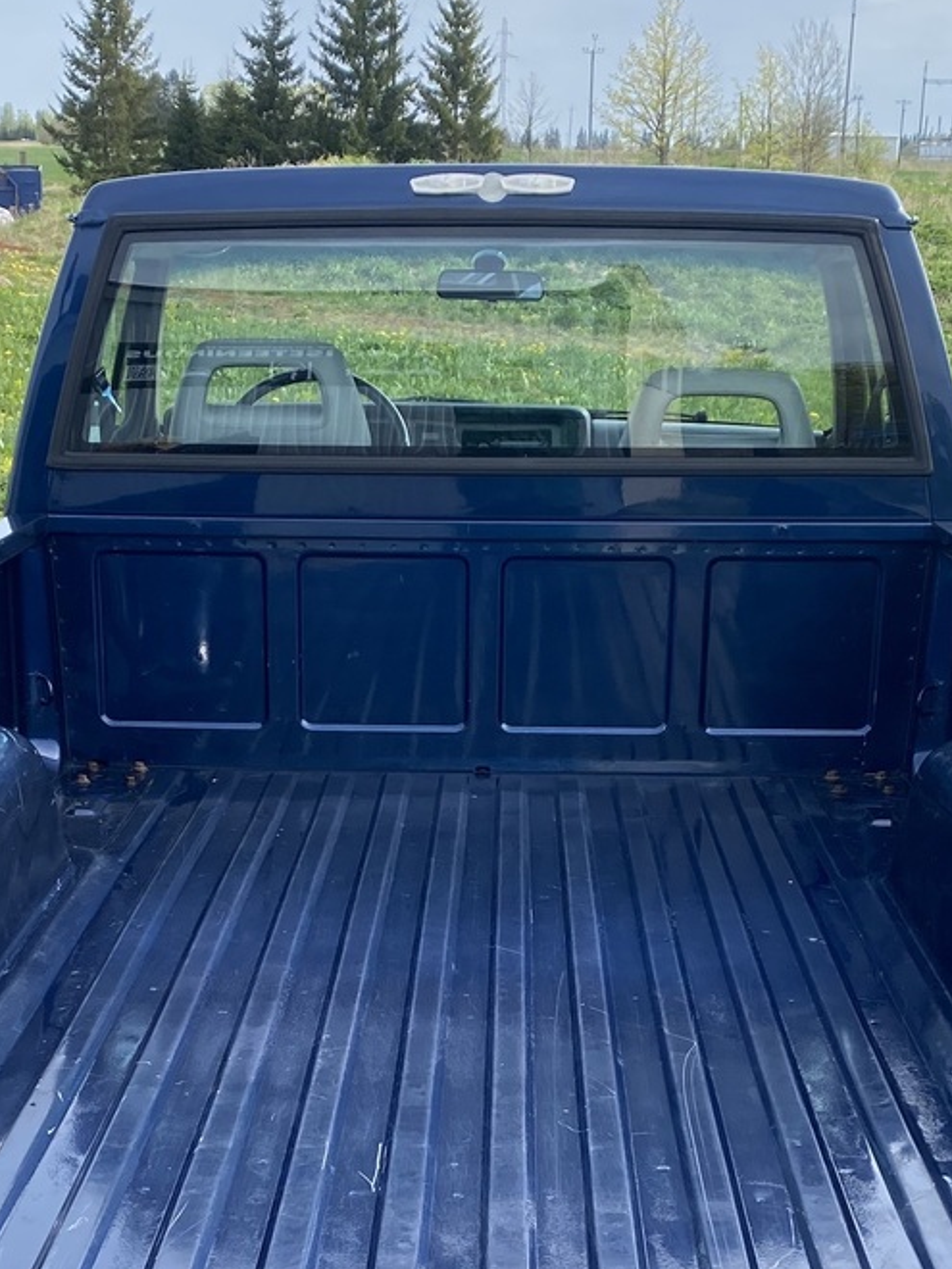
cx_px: 431
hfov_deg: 23.3
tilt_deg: -19.4
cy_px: 990
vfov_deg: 30.1
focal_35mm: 63
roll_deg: -2.2
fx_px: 2310
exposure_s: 1/1362
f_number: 1.8
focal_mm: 4.25
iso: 32
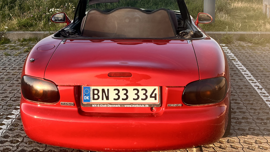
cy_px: 22
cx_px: 128
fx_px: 358
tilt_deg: -7.7
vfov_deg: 23.5
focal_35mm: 50
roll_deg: +0.6
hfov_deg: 41.3
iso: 50
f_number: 1.5
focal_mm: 5.7
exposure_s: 1/1645
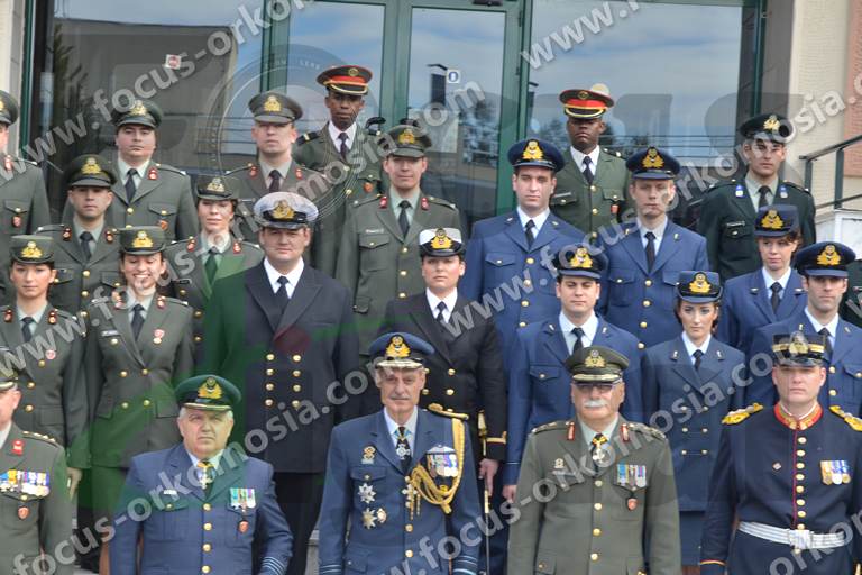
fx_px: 2514
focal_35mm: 105
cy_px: 288
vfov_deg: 13.0
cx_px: 431
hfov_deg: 19.5
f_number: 8
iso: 400
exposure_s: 1/200
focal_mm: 70
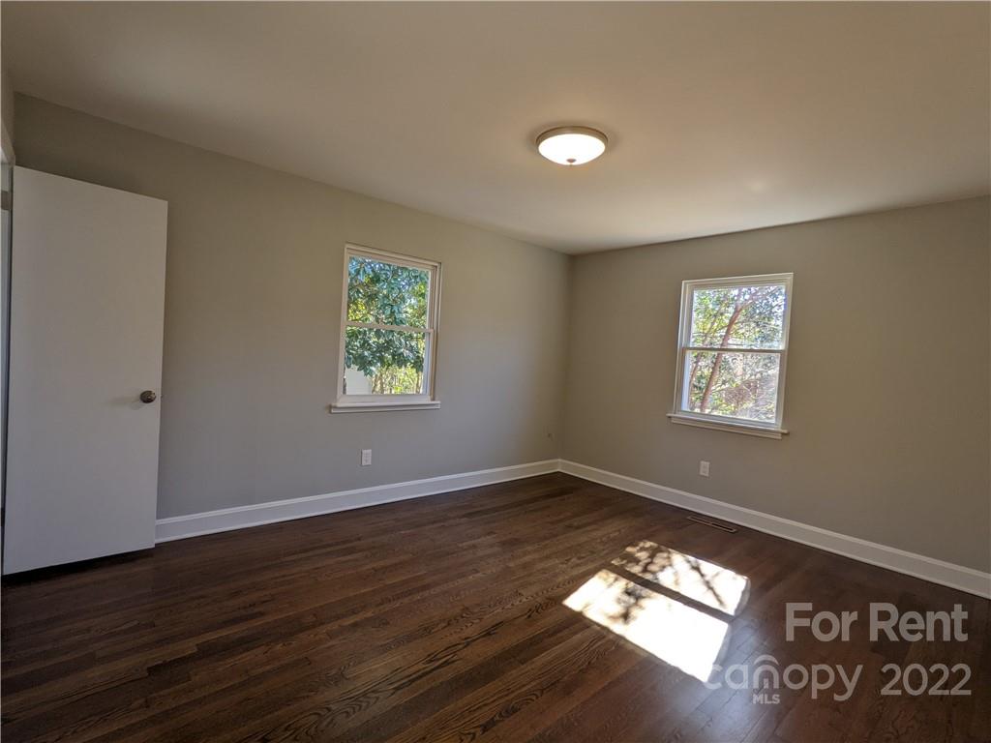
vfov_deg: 78.1
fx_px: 458
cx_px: 496
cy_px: 372
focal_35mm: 16
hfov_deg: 94.5
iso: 73
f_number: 2.2
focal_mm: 2.22
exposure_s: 1/120
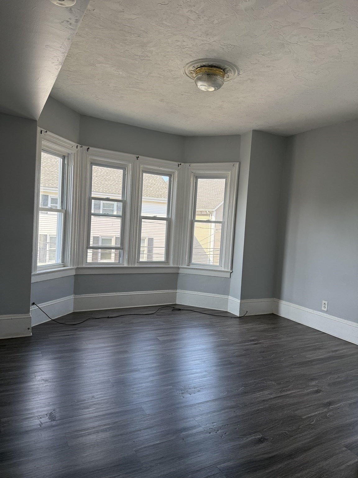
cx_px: 179
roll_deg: -3.3
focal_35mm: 24
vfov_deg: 71.6
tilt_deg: -2.2
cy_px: 239
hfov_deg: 56.8
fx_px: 331
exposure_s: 1/389
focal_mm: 6.76
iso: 100
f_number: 1.78
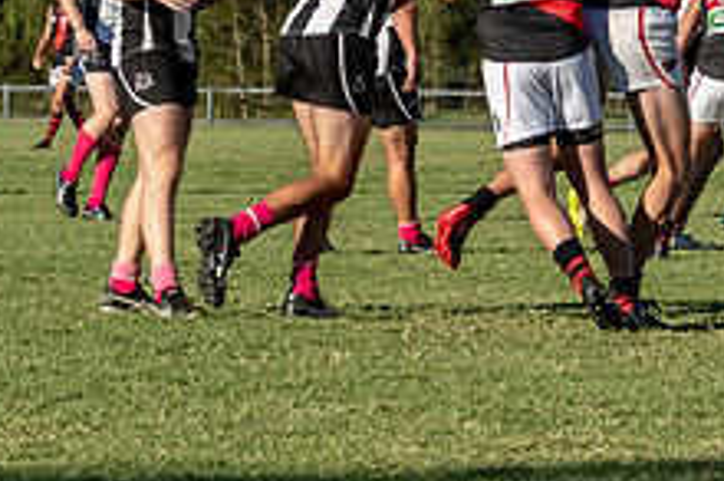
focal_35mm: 339
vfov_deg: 4.0
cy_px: 7
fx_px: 6808
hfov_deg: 6.1
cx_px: 346
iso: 800
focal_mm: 75
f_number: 6.3
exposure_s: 1/4000
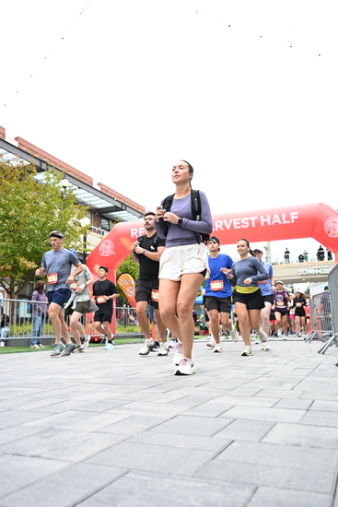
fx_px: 436
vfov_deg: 60.3
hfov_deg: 42.3
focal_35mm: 31
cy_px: 254
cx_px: 169
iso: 2000
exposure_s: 1/640
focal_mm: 31
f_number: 4
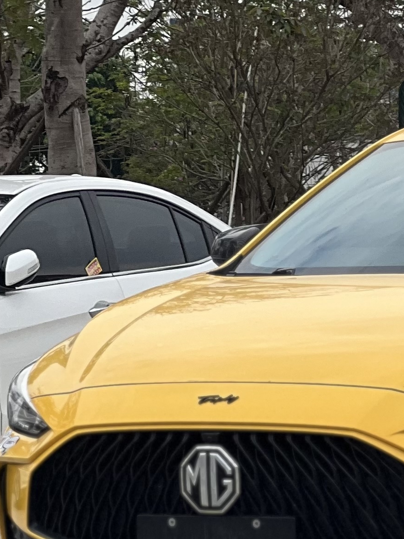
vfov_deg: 7.4
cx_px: 552
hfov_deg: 5.5
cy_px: 67
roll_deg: +0.6
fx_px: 4140
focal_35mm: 266
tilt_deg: +3.0
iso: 32
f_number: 2.8
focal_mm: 9
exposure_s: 1/758
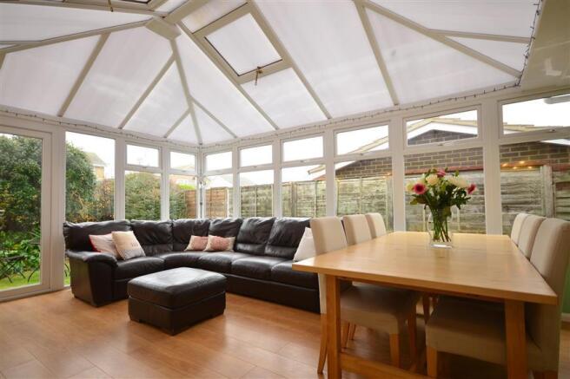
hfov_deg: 90.0
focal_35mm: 18
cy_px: 190
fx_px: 285
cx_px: 285
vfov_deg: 67.4
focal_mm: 12
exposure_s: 1/8
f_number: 5
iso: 200
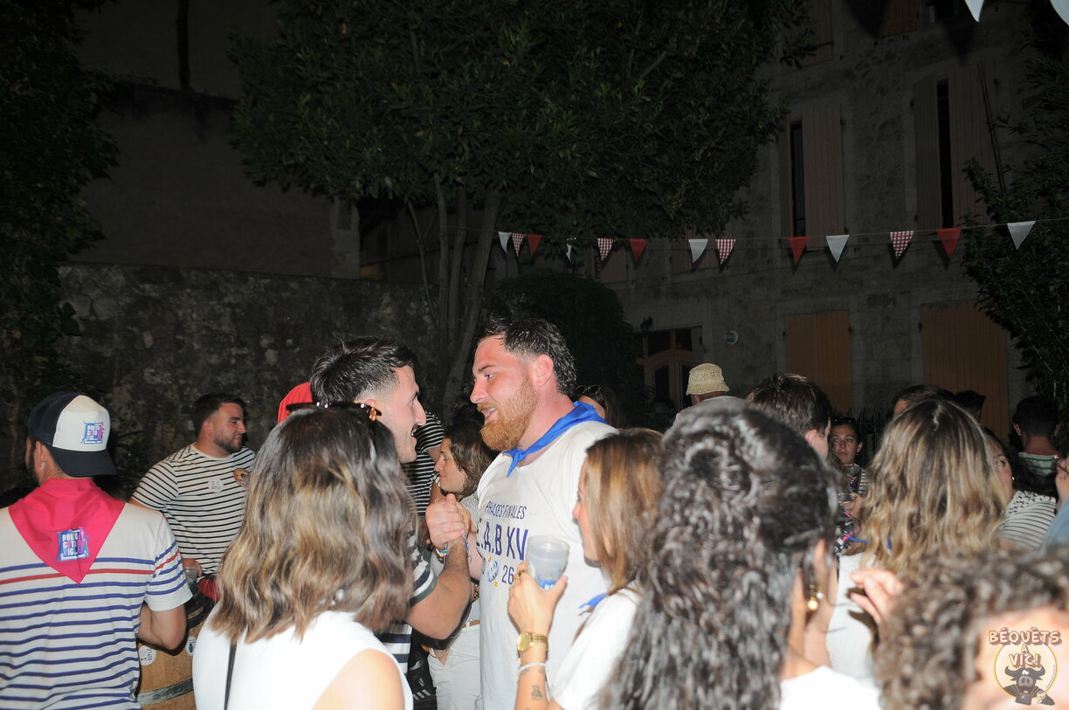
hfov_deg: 62.0
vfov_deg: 43.5
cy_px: 355
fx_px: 890
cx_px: 534
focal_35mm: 30
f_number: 3.5
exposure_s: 1/60
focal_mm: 20
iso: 200
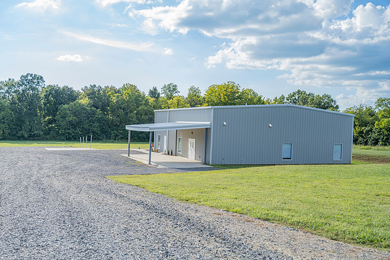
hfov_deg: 54.4
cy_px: 130
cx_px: 195
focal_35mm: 35
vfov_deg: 37.9
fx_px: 379
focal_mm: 35
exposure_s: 1/4000
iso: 500
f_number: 3.5
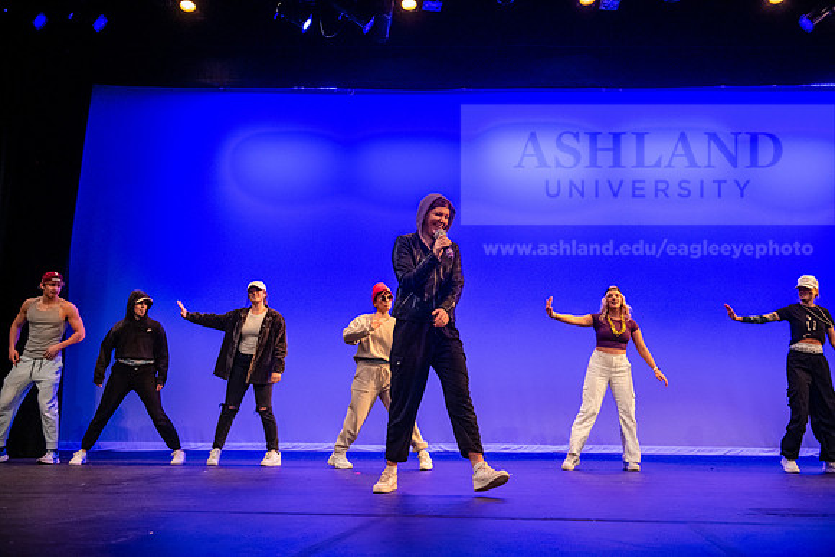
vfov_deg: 36.9
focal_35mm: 36
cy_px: 278
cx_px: 418
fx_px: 835
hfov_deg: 53.1
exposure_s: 1/320
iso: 4000
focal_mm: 36
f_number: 3.5
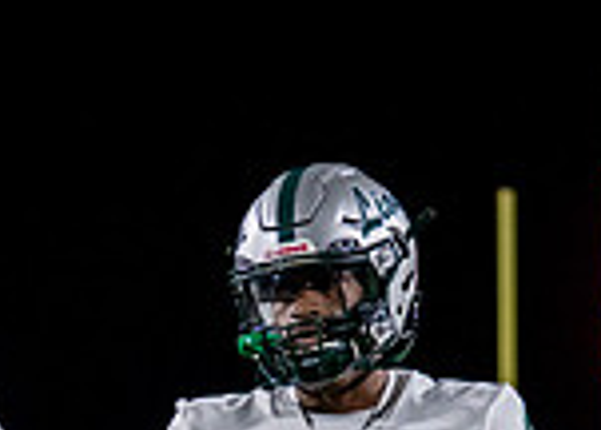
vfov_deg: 4.1
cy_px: 830
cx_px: -378
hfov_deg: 5.7
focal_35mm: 351
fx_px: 5994
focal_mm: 70
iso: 1600
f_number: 2.8
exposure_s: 1/1000
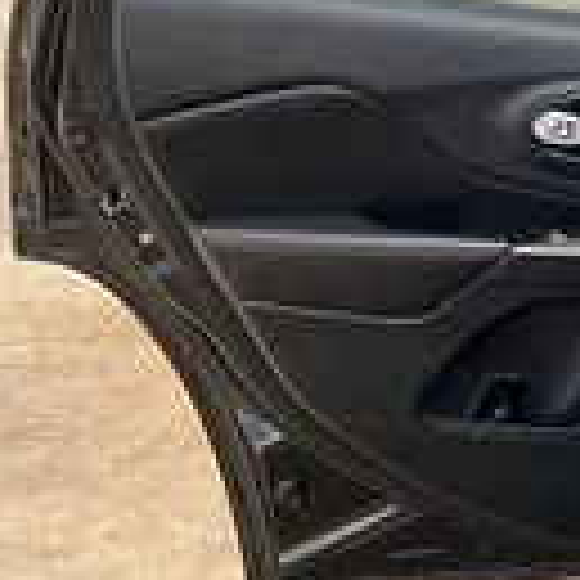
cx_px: 854
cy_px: 148
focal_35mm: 77
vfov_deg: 22.3
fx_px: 1460
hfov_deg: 19.7
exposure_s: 1/280
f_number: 1.8
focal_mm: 3
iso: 25
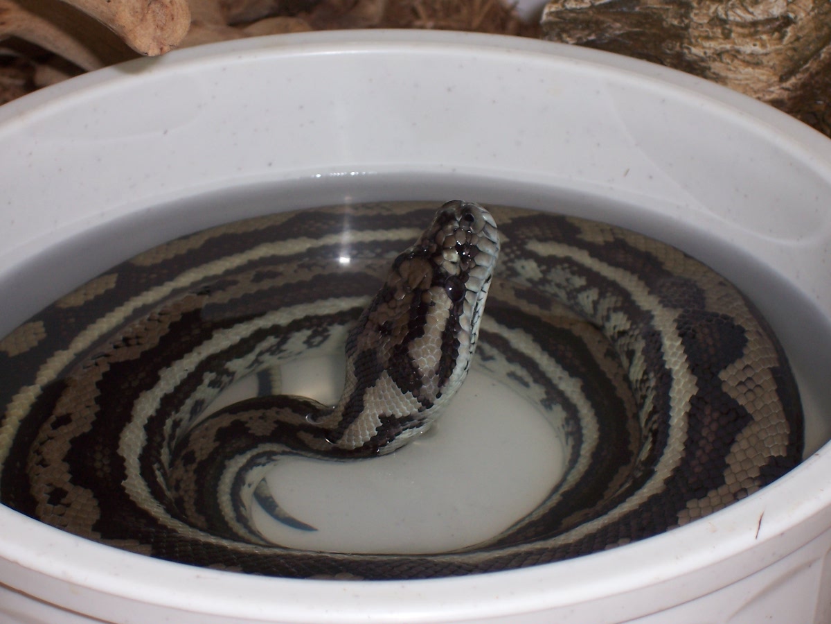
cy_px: 312
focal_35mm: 102
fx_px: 2449
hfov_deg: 19.3
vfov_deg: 14.5
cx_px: 416
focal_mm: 16.8
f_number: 4.6
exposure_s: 1/90
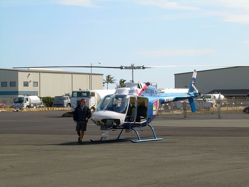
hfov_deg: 17.9
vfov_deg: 13.5
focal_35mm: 110
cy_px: 94
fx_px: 791
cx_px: 124
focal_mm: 18.9
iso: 50
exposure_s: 1/162
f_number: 8
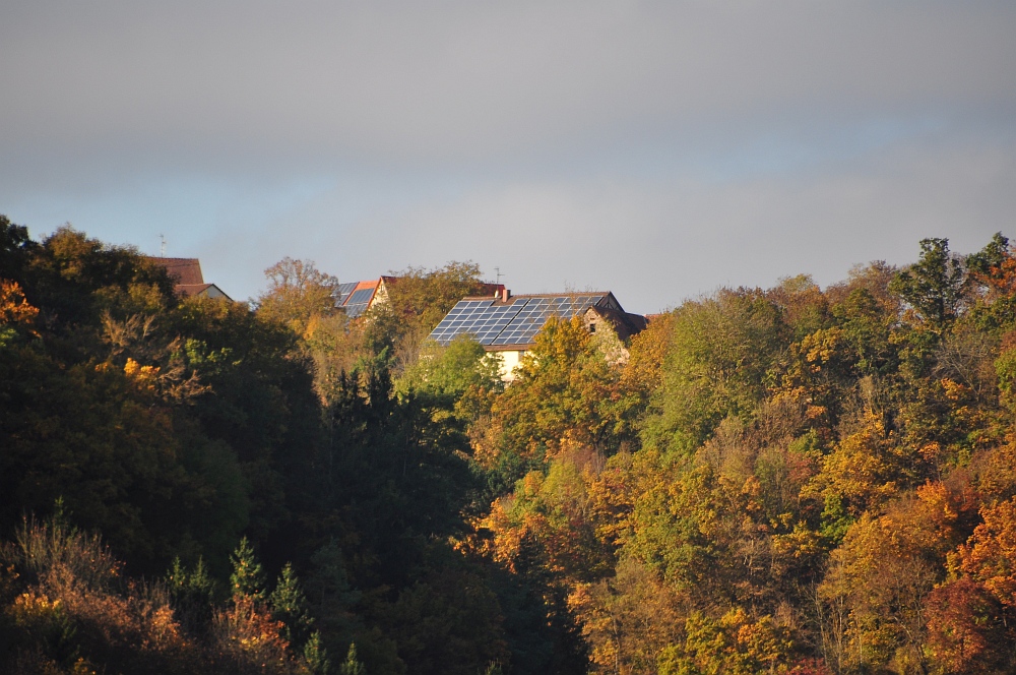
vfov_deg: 3.0
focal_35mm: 450
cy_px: 338
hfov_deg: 4.6
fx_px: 12683
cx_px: 508
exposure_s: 1/500
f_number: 7.1
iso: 200
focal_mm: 300
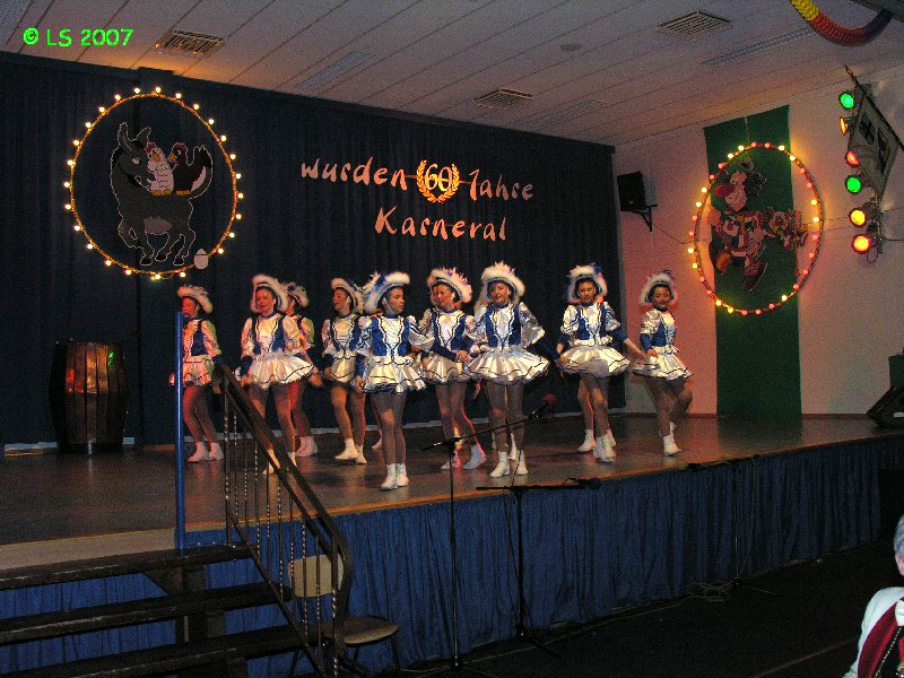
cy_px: 339
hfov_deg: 52.6
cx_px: 452
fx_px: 914
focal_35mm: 35
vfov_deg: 40.7
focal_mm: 8.9
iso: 200
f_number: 4
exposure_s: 1/60.1
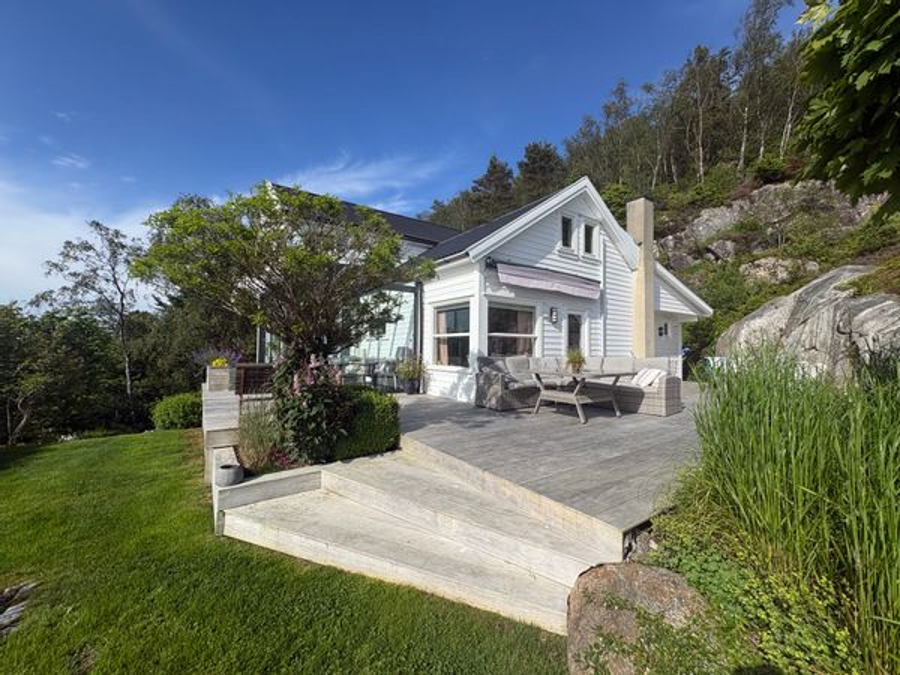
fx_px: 364
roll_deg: -1.1
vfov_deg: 85.7
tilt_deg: +3.9
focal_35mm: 14
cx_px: 450
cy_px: 338
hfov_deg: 102.1
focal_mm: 2.22
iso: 50
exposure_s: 1/2874
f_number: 2.2
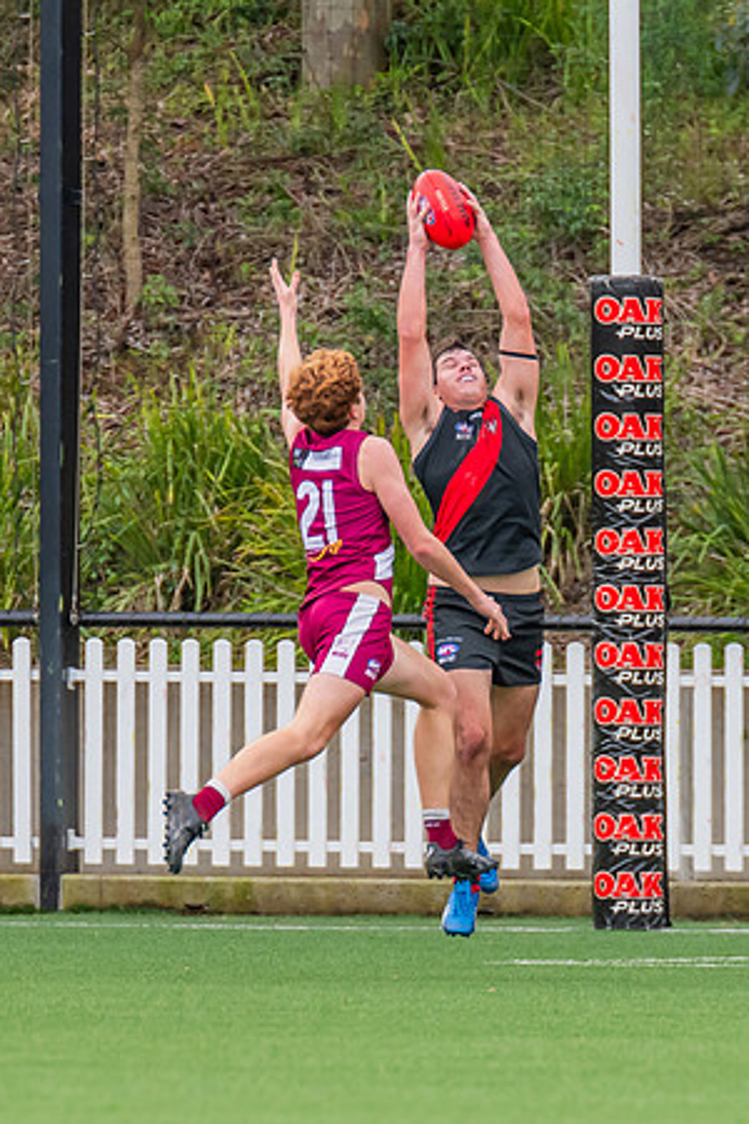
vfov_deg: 2.1
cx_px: 415
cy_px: 684
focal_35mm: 969
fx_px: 30227
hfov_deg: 1.4
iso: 800
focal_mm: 360
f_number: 5
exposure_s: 1/1250
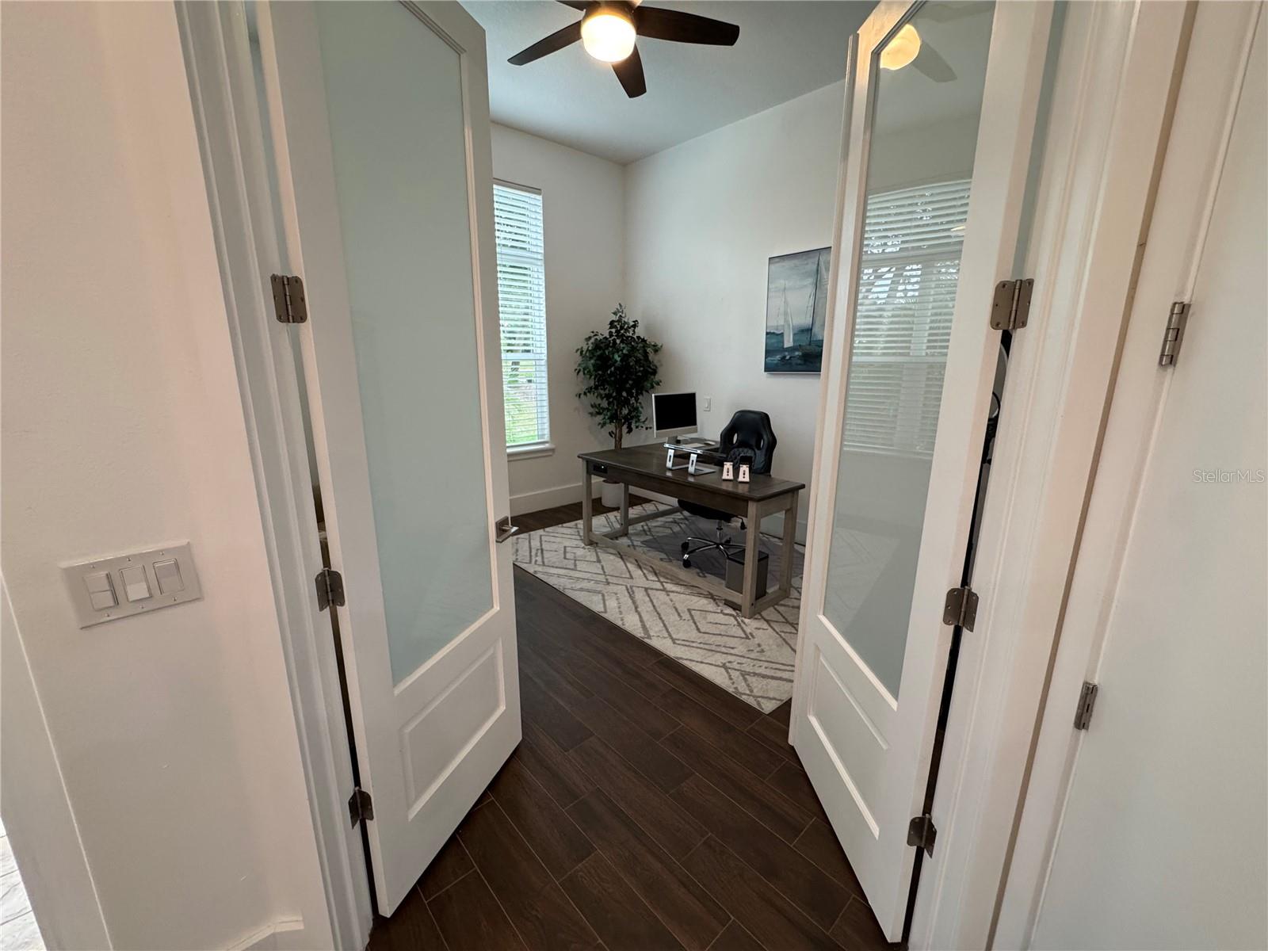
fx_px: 513
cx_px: 634
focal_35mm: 14
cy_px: 476
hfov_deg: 102.1
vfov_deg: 85.7
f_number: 2.2
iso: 250
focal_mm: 2.22
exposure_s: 1/60
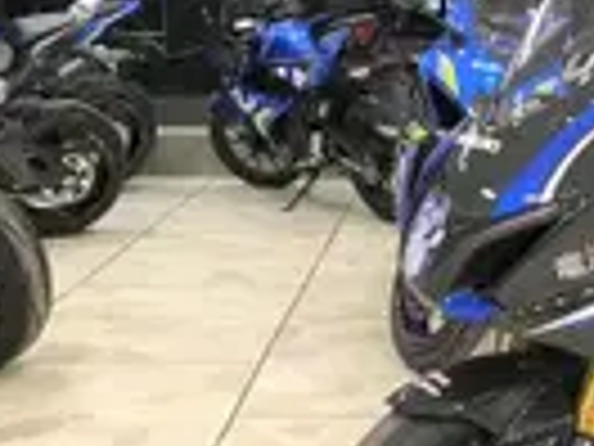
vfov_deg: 16.8
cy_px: 221
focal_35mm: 88
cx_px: 562
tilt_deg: -8.7
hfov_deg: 21.6
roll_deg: +0.0
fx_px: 1510
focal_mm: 4.15
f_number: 2.2
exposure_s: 1/33
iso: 50
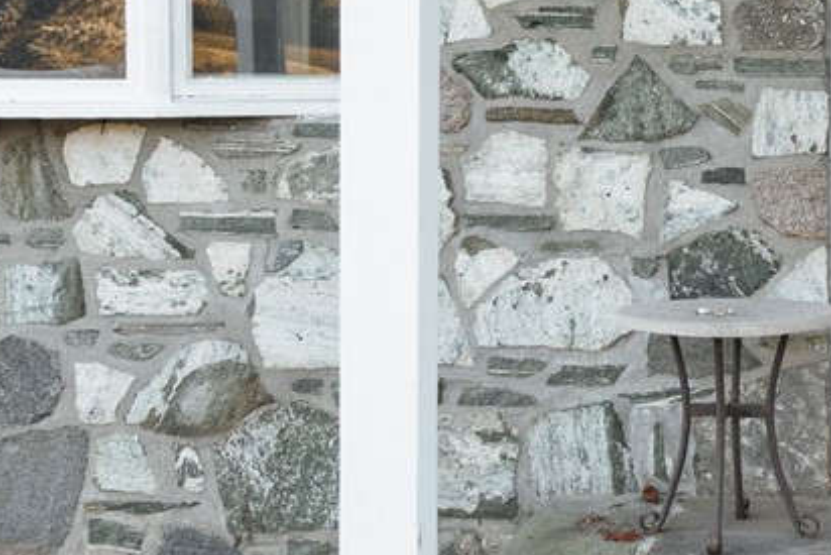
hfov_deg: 24.2
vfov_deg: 17.1
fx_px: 1824
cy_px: 91
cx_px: 887
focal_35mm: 79
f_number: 14
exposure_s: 1/30
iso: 400
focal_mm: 20
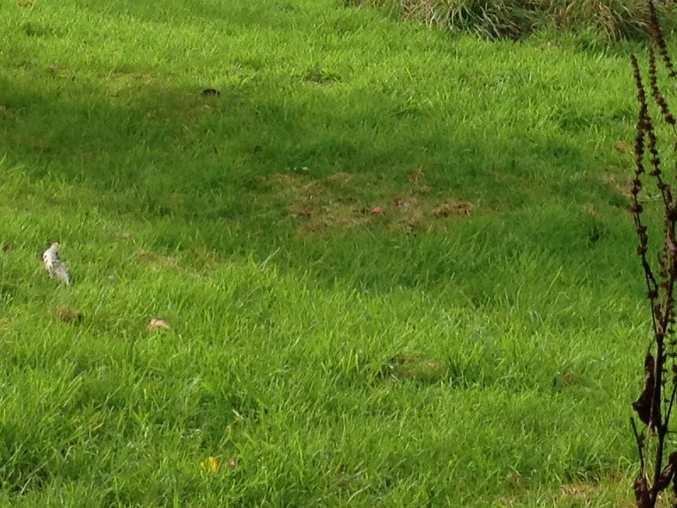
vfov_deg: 10.1
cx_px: 259
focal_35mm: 143
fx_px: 2796
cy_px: -224
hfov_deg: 13.8
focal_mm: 4.28
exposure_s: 1/497
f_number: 2.4
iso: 64
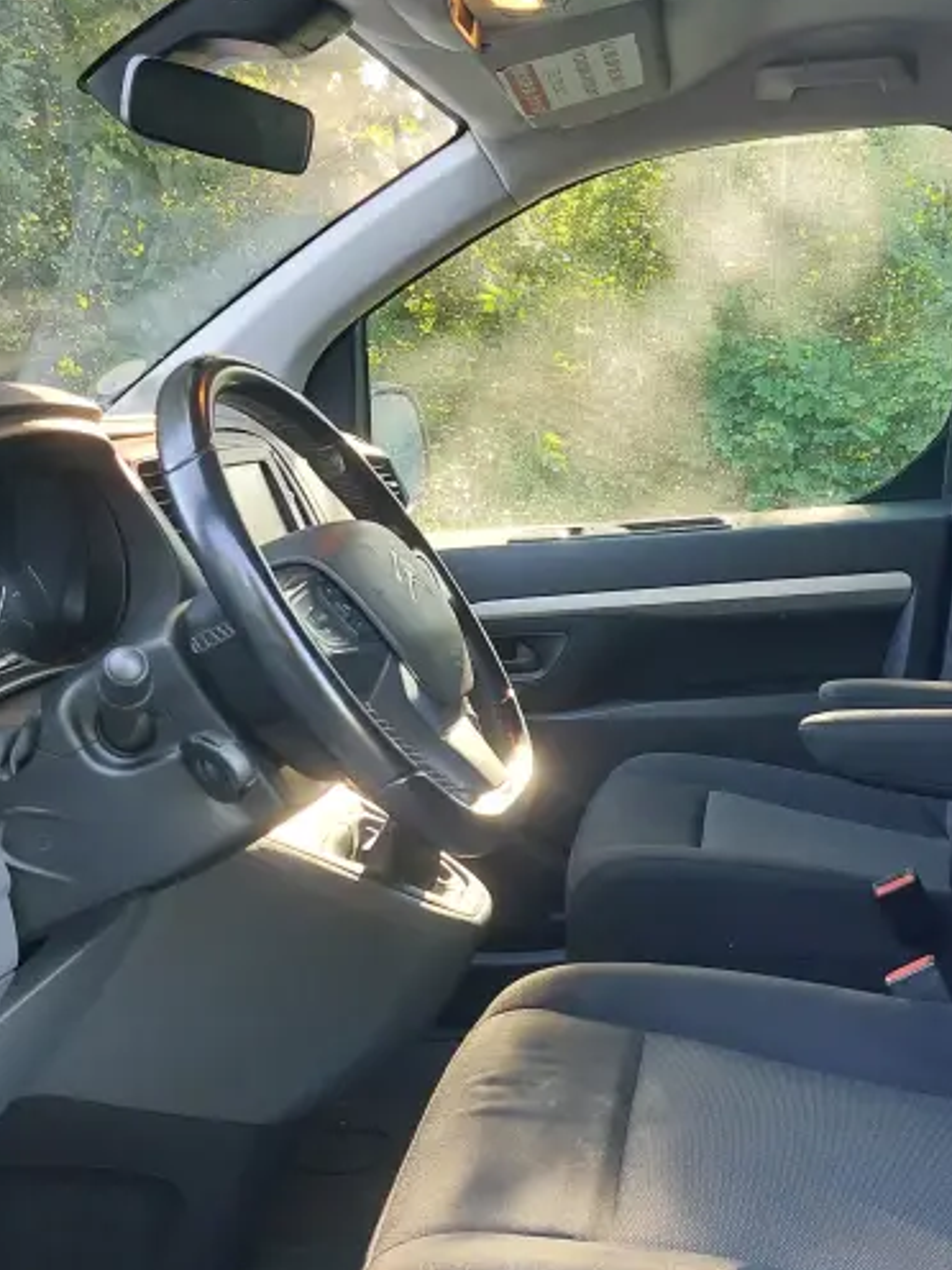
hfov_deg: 32.8
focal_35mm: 43
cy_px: 705
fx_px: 1577
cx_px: 737
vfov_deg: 43.8
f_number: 1.8
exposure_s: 1/50
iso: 125
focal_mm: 5.23
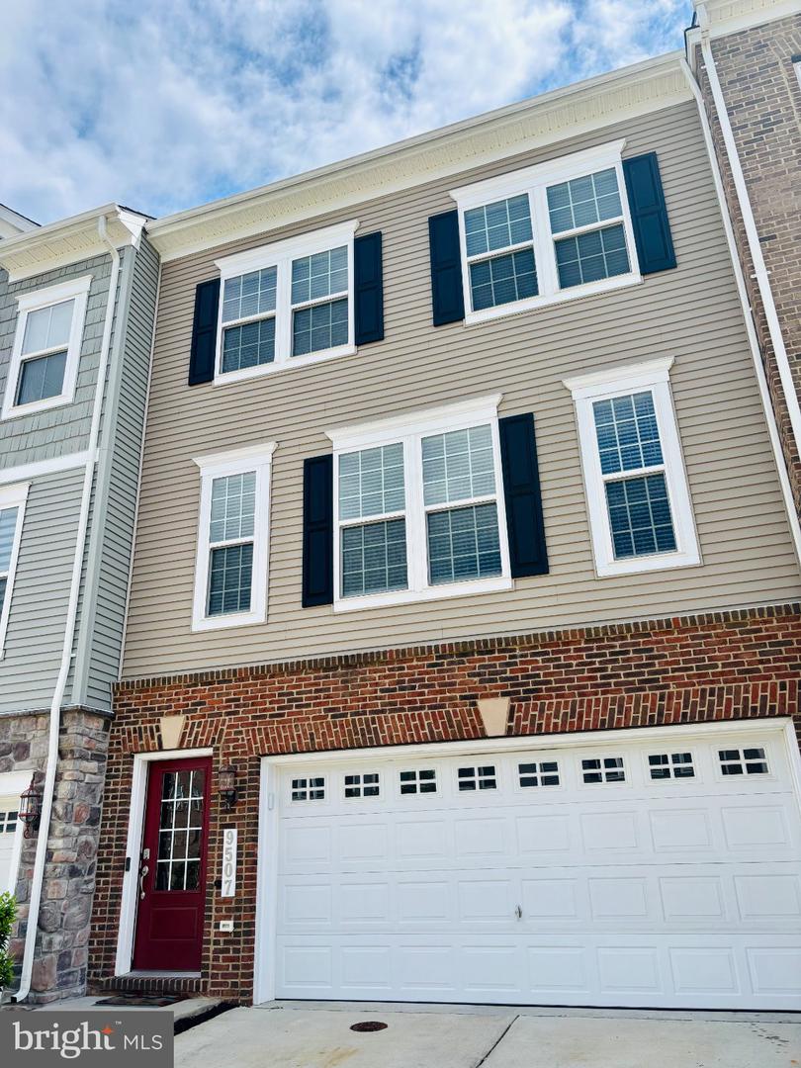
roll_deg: +0.5
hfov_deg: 53.1
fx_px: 802
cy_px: 534
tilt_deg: +21.6
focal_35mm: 26
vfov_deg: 67.3
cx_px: 400
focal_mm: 5.96
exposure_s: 1/2933
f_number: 1.6
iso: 50
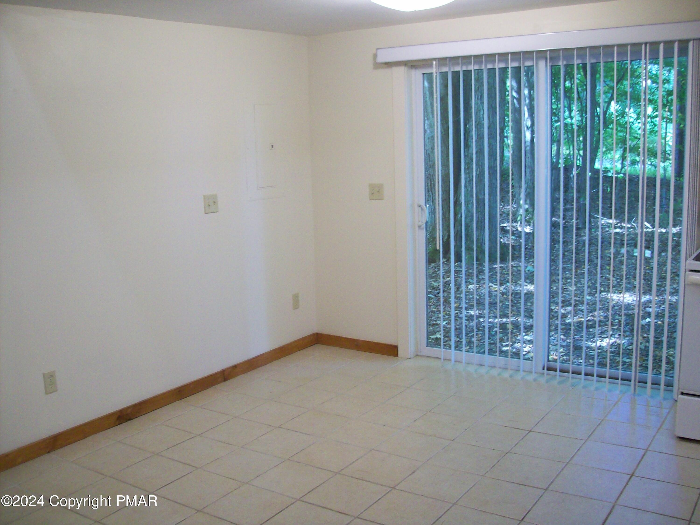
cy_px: 262
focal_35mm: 36
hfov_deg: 51.4
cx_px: 350
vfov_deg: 39.7
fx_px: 728
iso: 160
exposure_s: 1/21.8
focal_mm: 6
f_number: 2.7
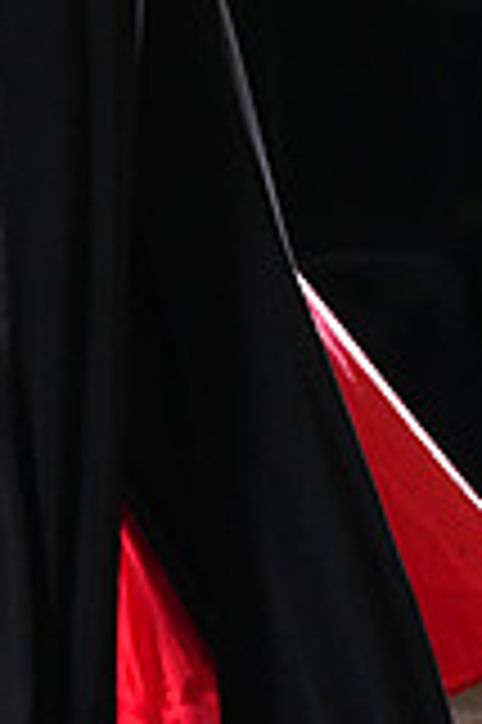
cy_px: -180
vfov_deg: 2.9
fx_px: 14168
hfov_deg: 1.9
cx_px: -273
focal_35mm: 704
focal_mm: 195
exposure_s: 1/400
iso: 6400
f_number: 5
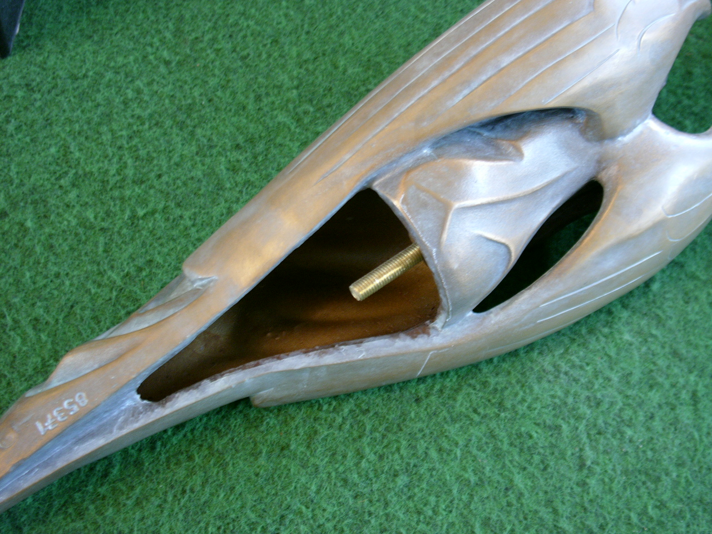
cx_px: 356
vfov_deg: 24.8
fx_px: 1214
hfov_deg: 32.7
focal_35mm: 59
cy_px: 267
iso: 100
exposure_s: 1/5
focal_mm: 14.9
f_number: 2.1
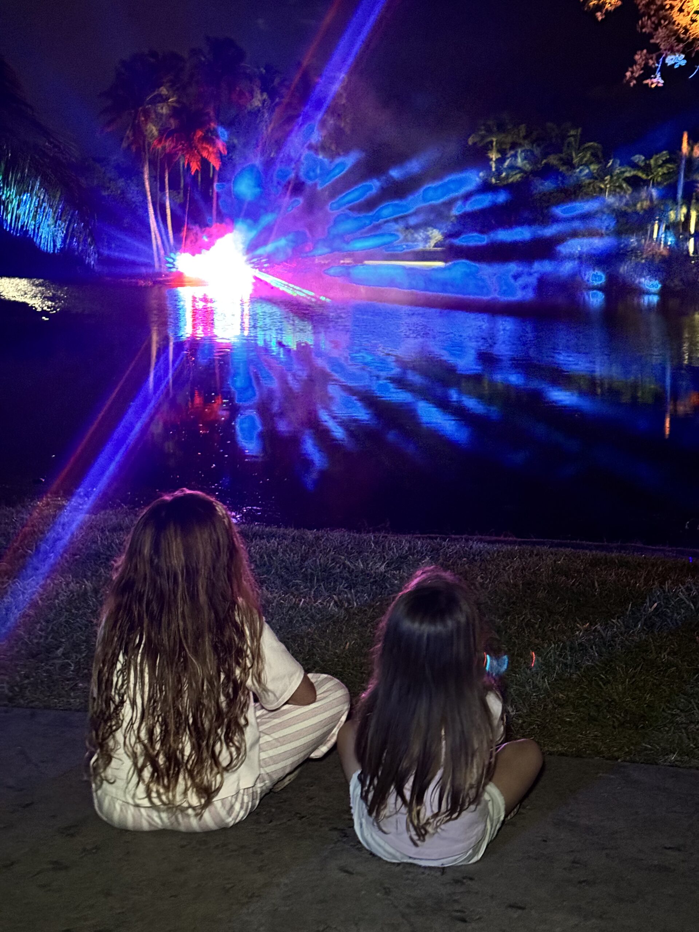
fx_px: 1292
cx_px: 350
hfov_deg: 30.3
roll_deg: -0.5
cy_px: 466
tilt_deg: -9.4
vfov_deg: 39.7
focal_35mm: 48
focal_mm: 6.76
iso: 1000
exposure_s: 1/18
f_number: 1.78
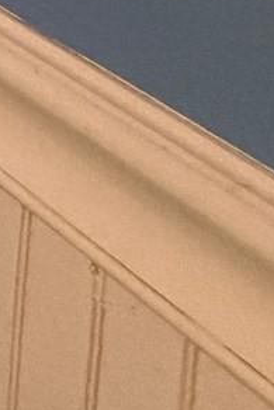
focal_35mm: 102
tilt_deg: -4.1
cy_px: -425
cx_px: -1026
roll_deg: +1.6
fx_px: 1163
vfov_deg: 15.6
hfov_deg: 6.8
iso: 320
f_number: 2.2
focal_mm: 2.22
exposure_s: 1/120
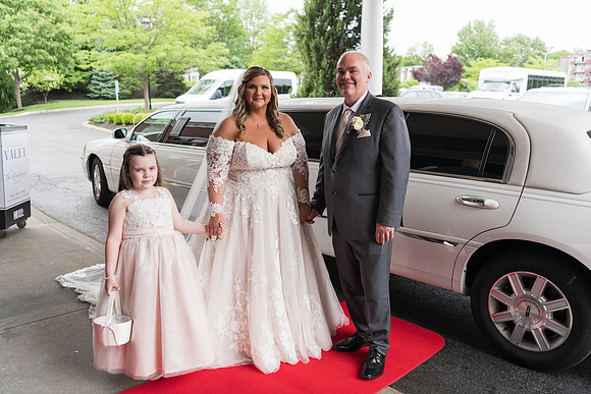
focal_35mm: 31
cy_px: 197
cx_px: 296
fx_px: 509
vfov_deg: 42.3
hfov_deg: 60.3
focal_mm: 31
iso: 64
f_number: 2.8
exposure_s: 1/200
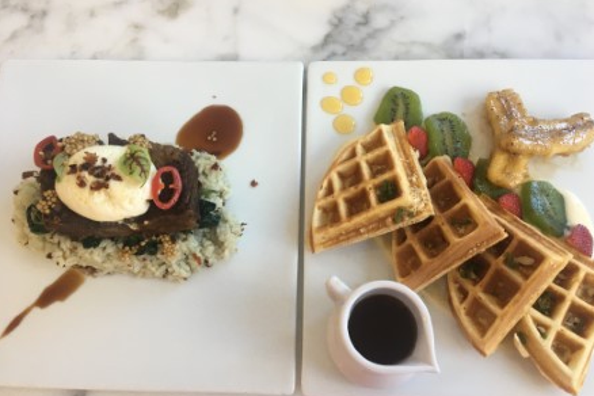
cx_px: 302
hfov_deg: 60.3
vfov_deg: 42.3
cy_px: 199
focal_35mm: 31
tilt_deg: -71.1
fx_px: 511
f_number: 2.2
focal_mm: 4.15
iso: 32
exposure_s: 1/30
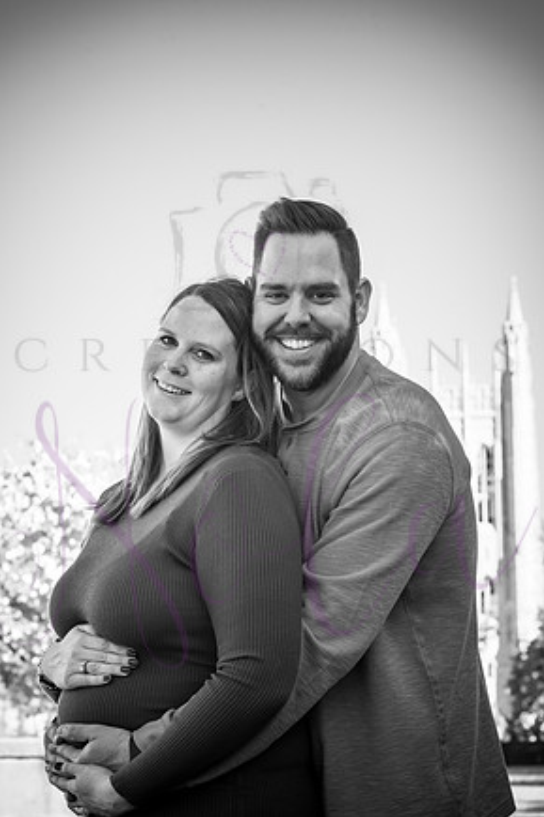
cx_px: 265
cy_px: 422
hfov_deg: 16.4
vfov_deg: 24.5
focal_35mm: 83
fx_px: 1883
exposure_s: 1/500
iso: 800
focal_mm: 80
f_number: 9
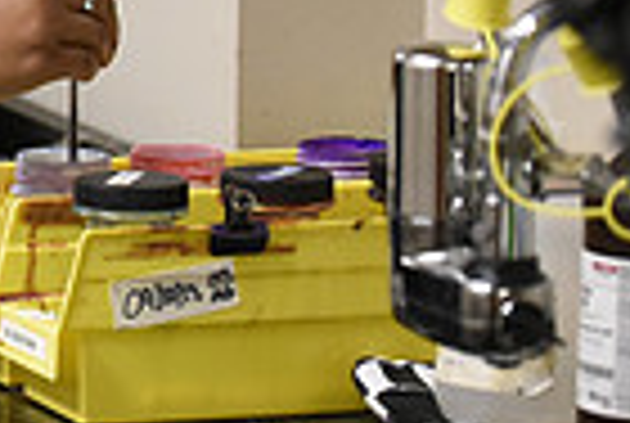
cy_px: -416
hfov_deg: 5.3
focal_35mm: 380
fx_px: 6664
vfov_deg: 3.6
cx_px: -608
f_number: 2.8
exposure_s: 1/320
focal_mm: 92
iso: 3600
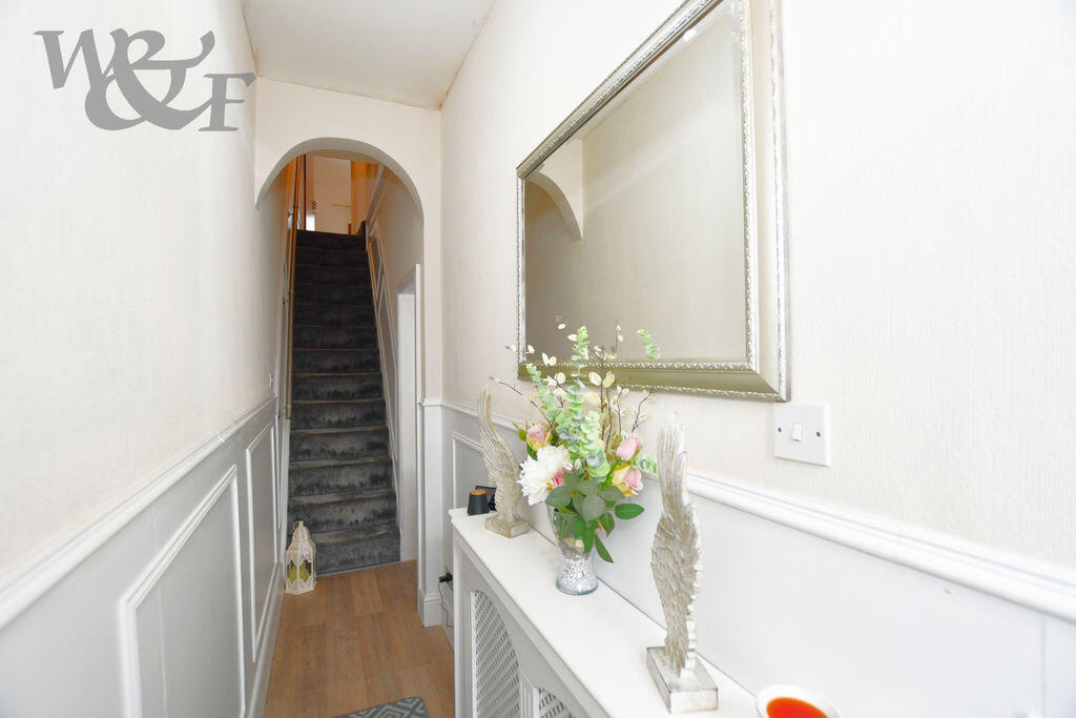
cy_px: 359
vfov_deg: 77.3
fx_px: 448
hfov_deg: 100.4
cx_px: 538
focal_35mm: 15
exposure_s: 1/60
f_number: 4
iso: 250
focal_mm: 10
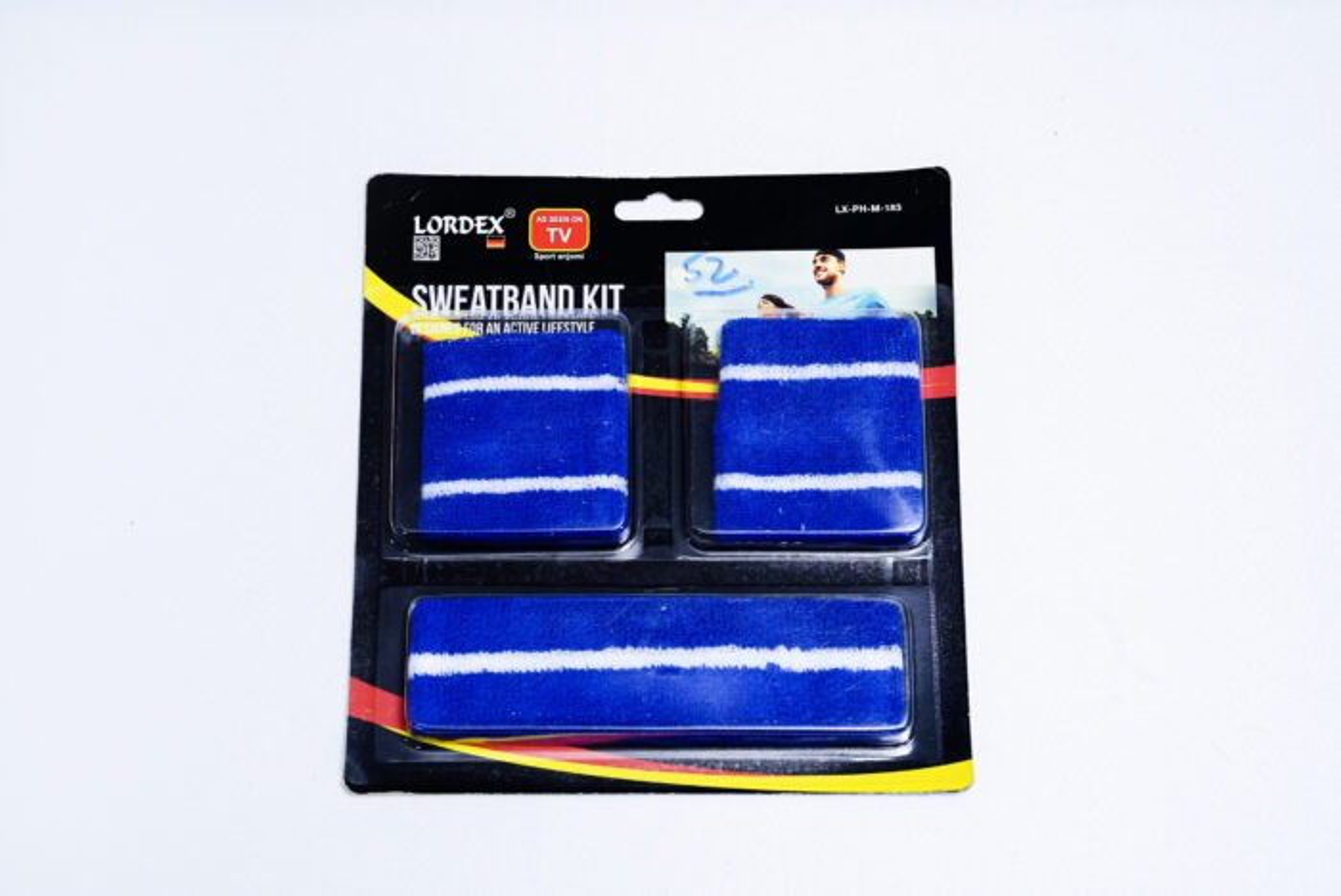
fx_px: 2423
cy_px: 448
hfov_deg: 30.9
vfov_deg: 21.0
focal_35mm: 65
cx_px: 670
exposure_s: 1/160
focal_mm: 65
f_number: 9
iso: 3200
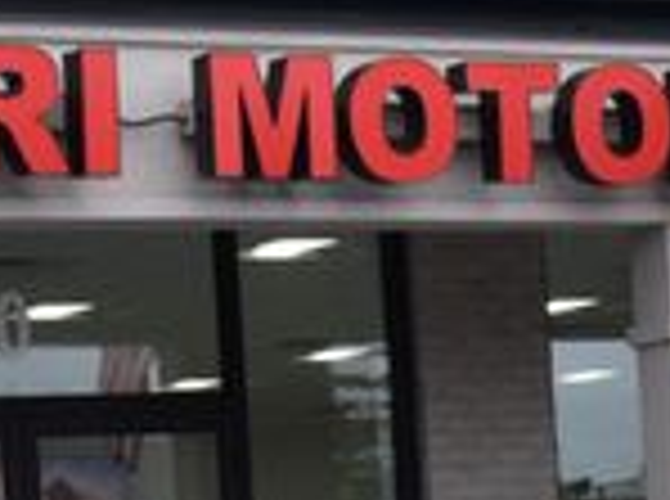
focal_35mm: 180
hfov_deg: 11.0
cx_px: 324
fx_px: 3477
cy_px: 698
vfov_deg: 8.1
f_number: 9
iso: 400
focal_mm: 29
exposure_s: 1/160
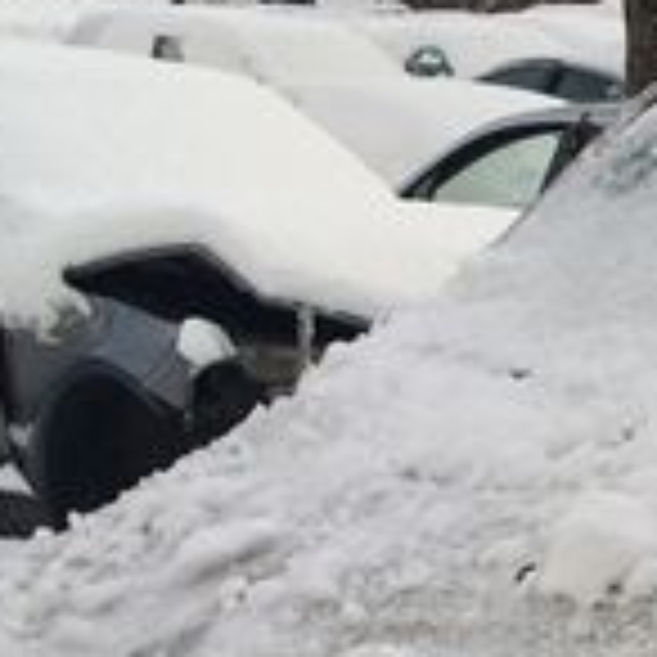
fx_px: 3006
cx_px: 1336
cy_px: 891
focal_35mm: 140
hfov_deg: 11.2
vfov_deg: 12.1
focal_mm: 4.15
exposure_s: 1/363
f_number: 2.2
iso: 32
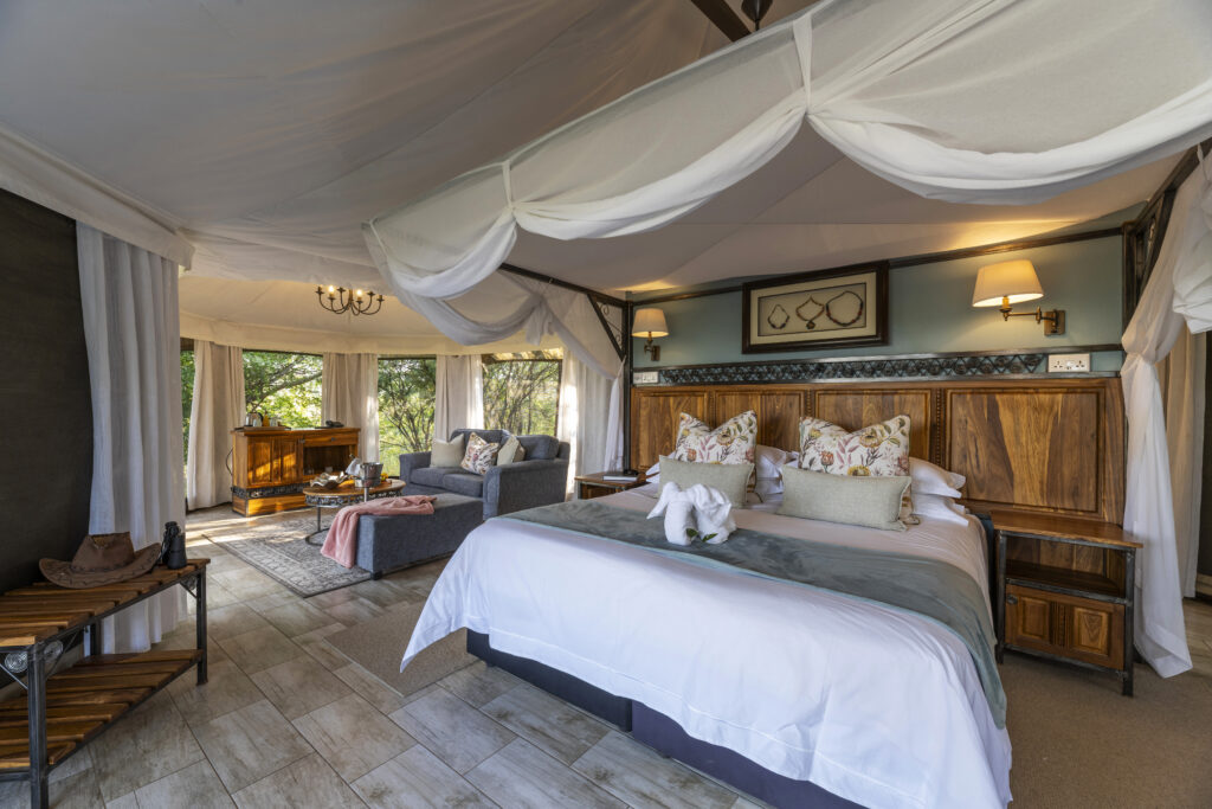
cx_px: 606
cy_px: 404
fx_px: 471
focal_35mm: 14
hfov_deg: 104.2
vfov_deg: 81.2
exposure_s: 1/4
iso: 200
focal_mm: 14
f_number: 11
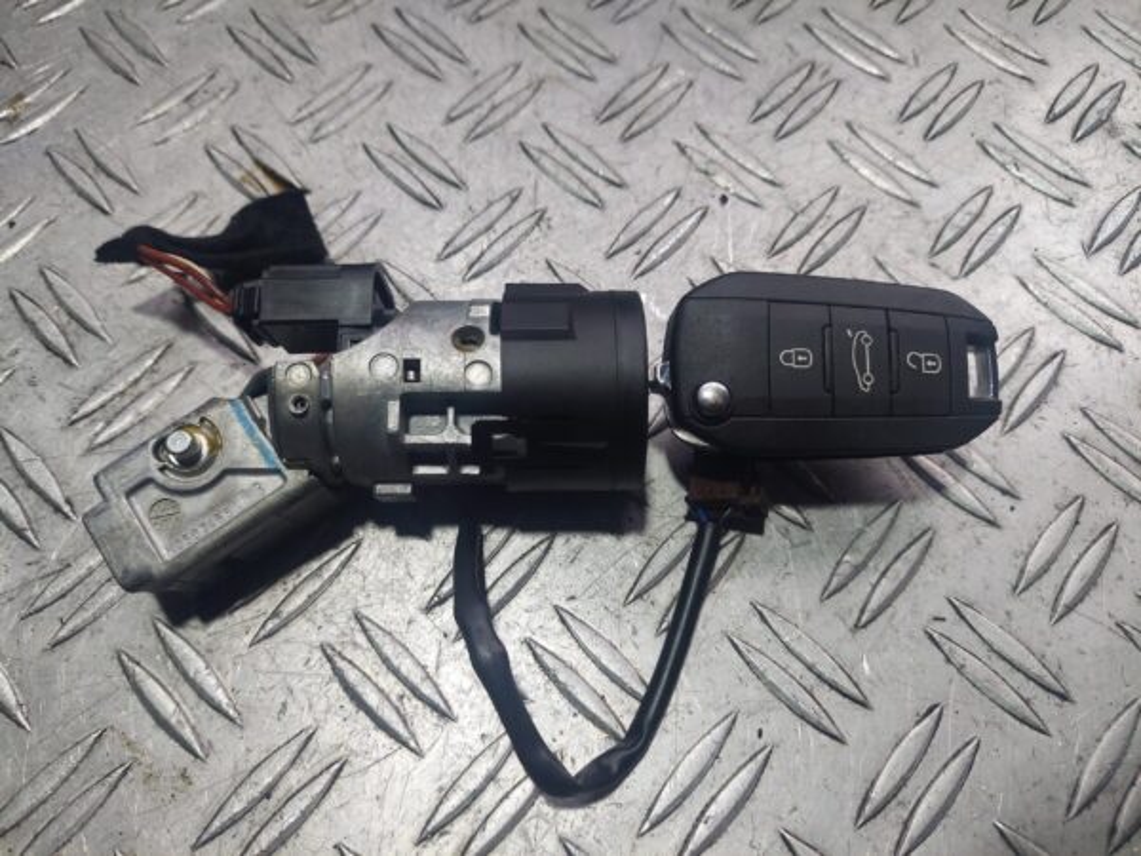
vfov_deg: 54.9
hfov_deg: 69.4
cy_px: 428
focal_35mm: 25
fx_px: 824
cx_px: 570
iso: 125
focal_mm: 5.23
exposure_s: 1/100
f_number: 1.8
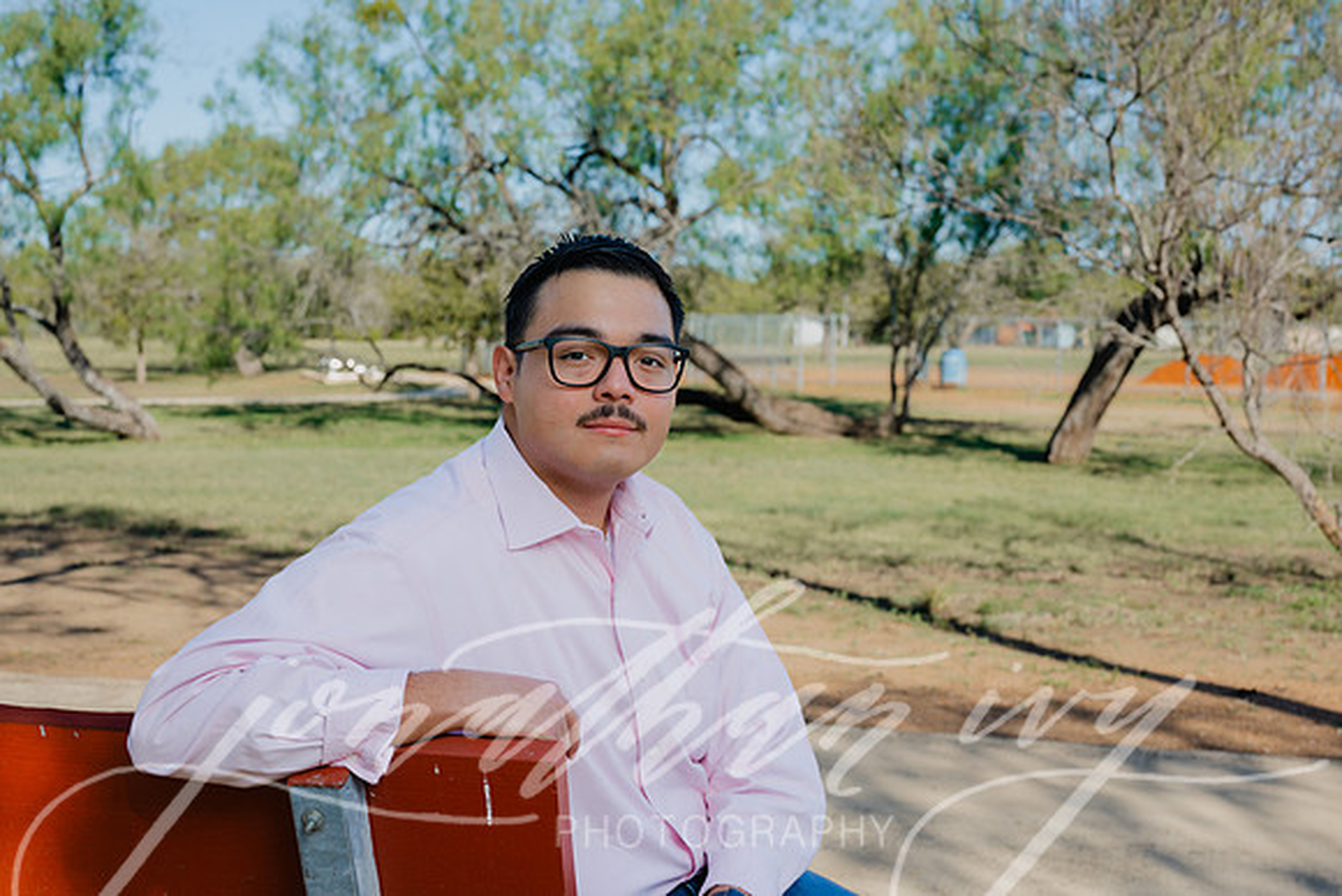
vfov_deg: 27.0
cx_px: 671
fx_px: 1864
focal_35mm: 50
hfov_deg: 39.6
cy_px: 448
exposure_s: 1/200
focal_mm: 50
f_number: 7.1
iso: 100
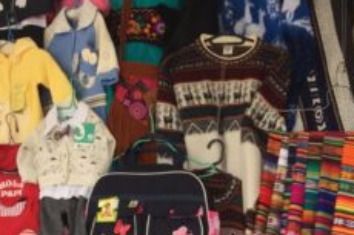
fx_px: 1032
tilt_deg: +1.1
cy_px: 462
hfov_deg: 18.9
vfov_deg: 11.7
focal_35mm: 105
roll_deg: -0.6
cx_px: 359
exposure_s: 1/175
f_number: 2.2
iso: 32
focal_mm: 4.15
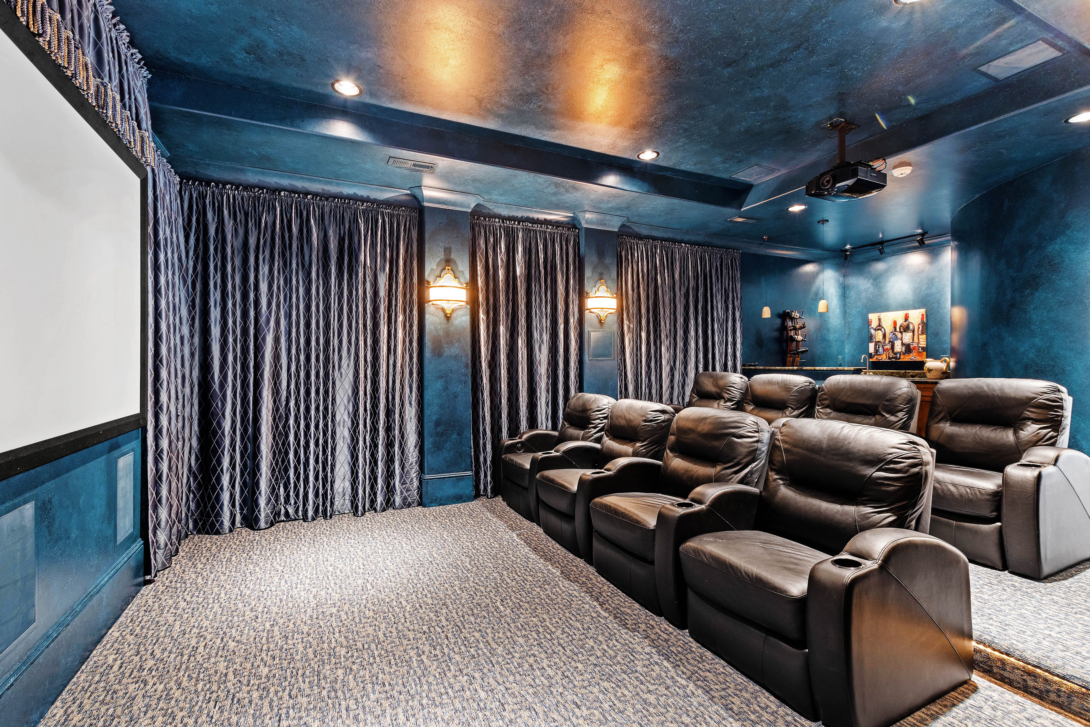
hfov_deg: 100.4
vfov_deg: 77.3
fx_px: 454
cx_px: 545
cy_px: 364
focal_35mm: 15
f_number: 8
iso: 100
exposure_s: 8
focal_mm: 10
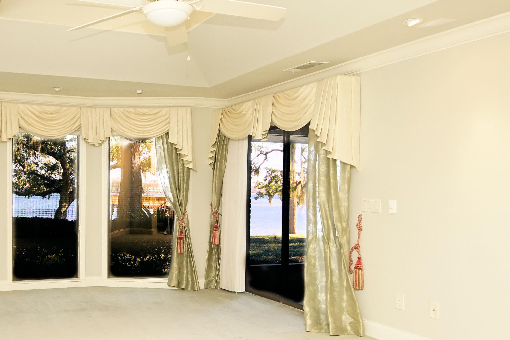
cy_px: 214
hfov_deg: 51.7
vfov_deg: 37.6
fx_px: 496
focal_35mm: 35
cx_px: 118
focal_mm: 12
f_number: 4.5
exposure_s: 1/60
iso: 1600
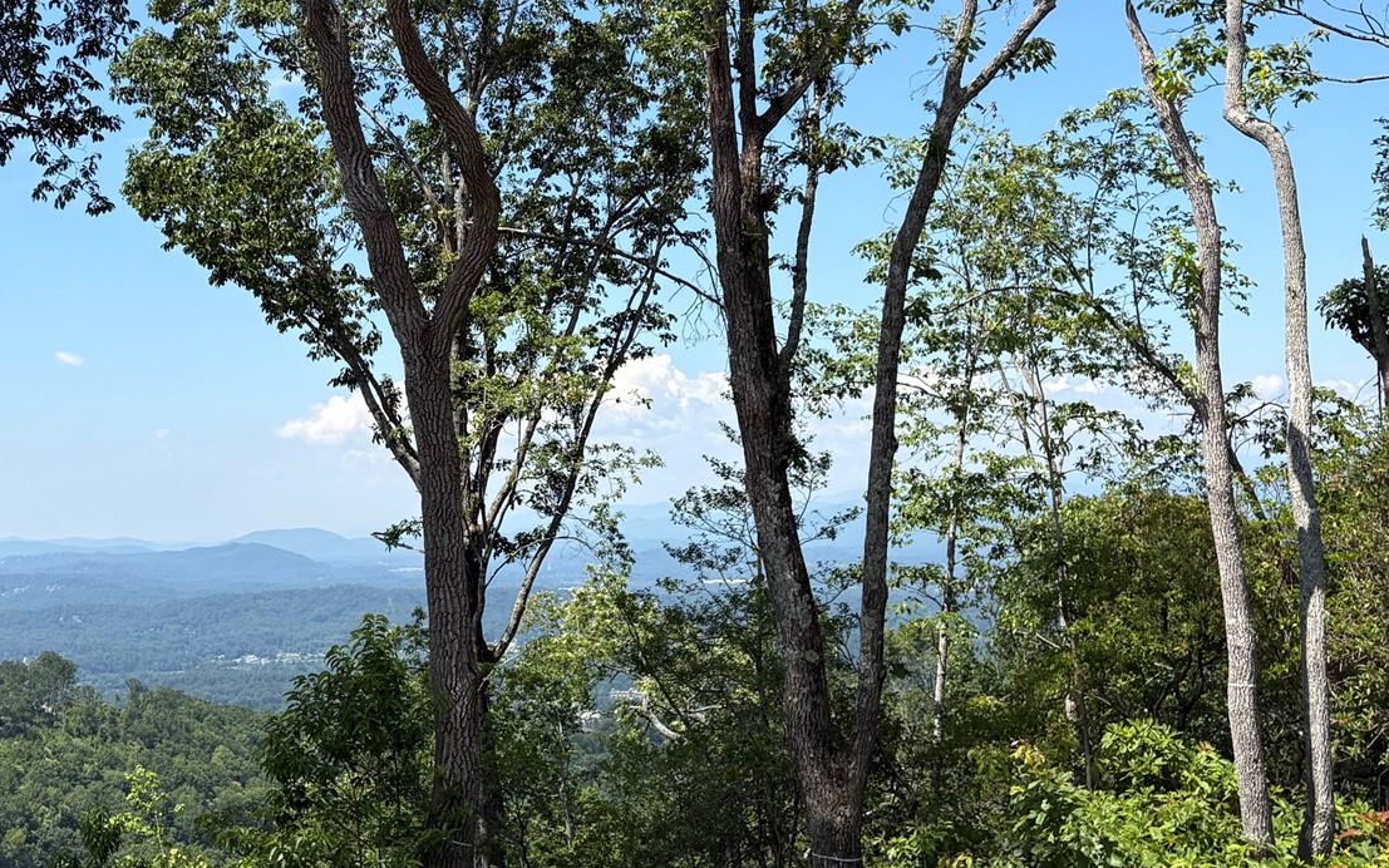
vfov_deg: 25.0
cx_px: 486
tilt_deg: +10.2
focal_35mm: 51
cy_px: 188
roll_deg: +1.6
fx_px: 1931
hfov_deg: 39.2
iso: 50
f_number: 1.6
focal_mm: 5.96
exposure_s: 1/2747
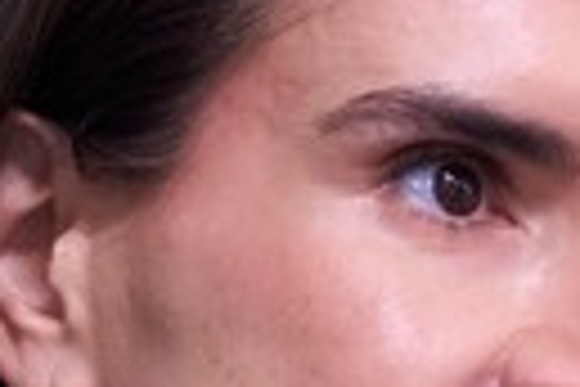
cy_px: 439
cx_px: 620
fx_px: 11277
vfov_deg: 2.0
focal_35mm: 700
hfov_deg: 2.9
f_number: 2.8
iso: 3200
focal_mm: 139
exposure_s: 1/320
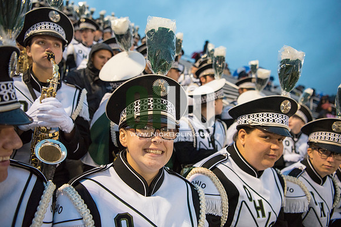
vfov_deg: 46.4
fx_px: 265
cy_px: 114
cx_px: 170
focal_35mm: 28
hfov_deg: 65.5
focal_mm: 28
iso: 2000
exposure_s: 1/320
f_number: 3.2
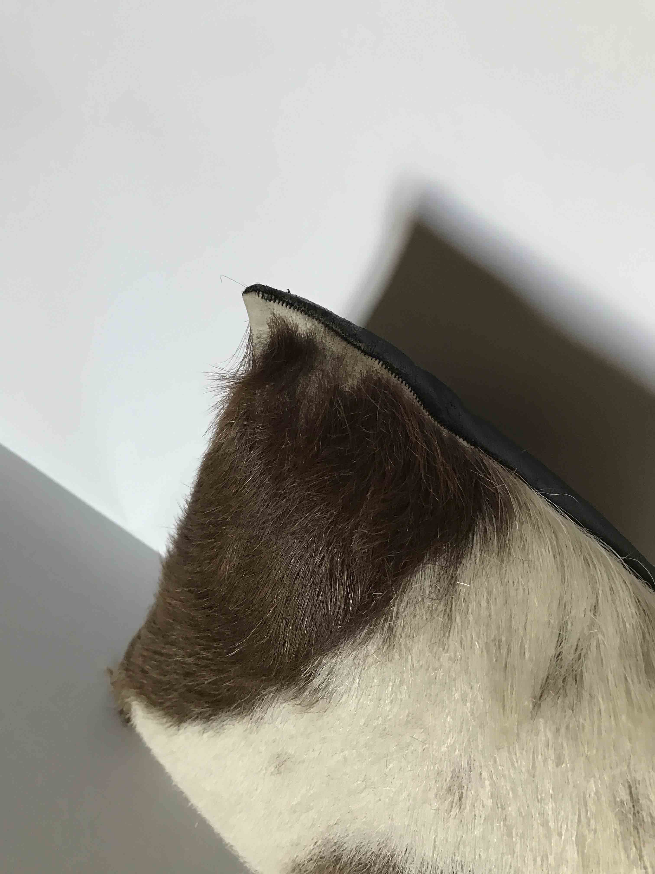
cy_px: 437
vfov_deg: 63.4
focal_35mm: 28
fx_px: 706
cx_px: 328
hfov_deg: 49.7
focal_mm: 3.99
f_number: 1.8
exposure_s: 1/17
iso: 80
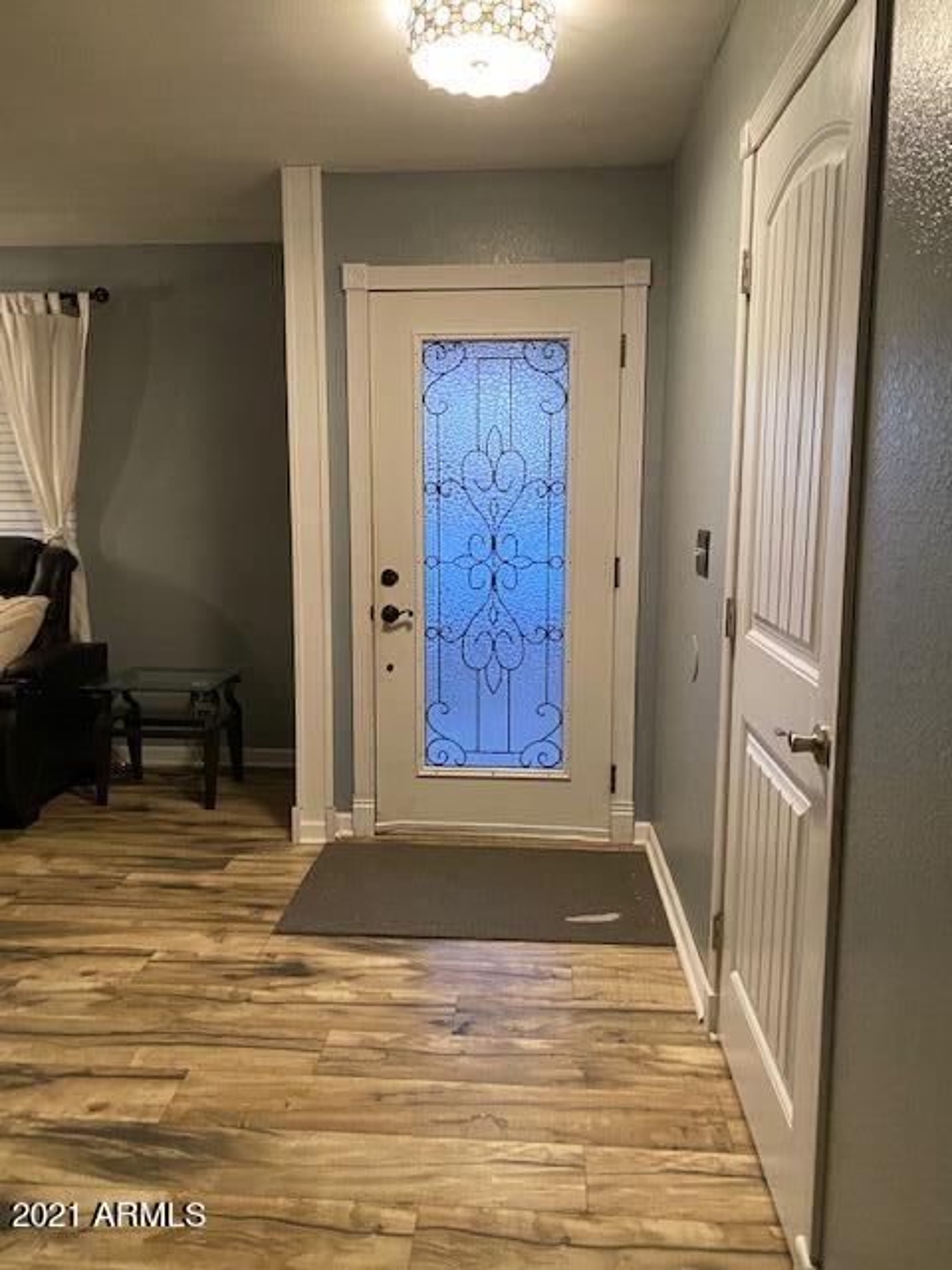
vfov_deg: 67.3
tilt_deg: -4.7
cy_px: 635
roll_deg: -0.4
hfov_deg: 53.1
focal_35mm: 26
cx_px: 476
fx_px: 953
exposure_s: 1/60
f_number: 1.8
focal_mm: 4.25
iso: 400
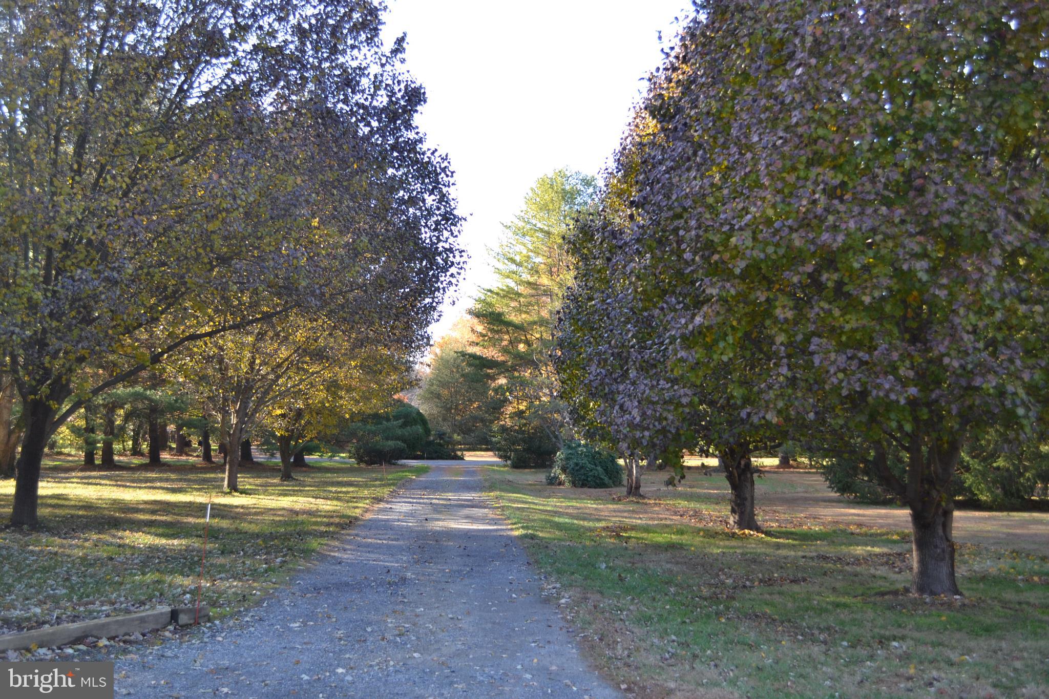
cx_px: 524
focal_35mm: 36
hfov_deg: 53.1
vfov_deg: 36.9
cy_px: 350
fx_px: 1049
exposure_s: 1/125
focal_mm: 24
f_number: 4
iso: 180
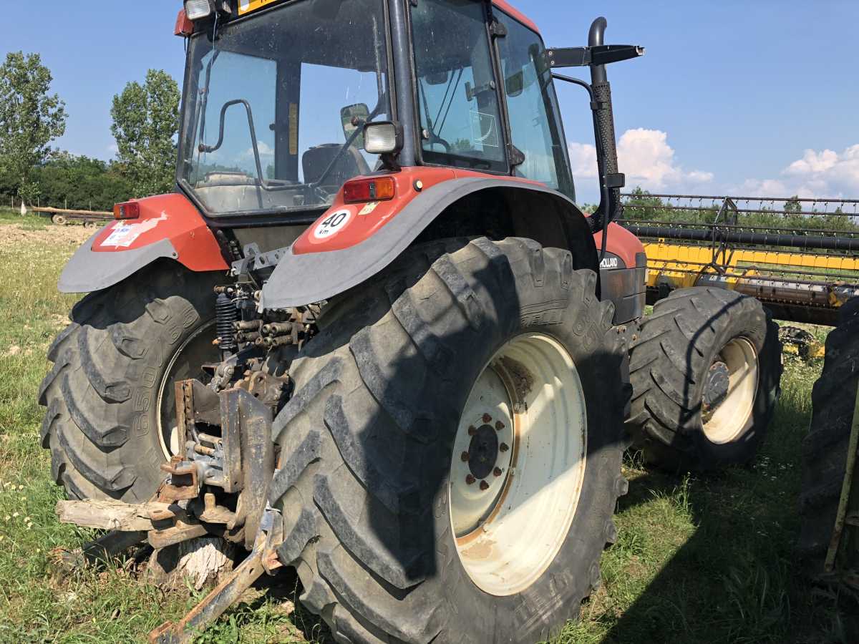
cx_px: 430
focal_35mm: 28
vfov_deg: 49.7
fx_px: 695
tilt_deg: -11.0
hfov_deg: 63.4
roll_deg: -2.6
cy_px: 322
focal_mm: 3.99
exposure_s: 1/1453
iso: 20
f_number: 1.8
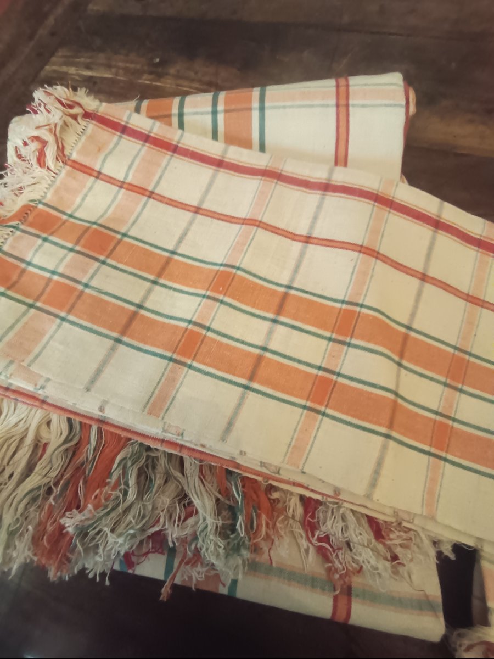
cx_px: 247
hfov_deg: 81.7
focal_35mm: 15
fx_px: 285
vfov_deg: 98.2
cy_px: 330
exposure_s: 1/25
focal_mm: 1.65
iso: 1025
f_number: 2.2
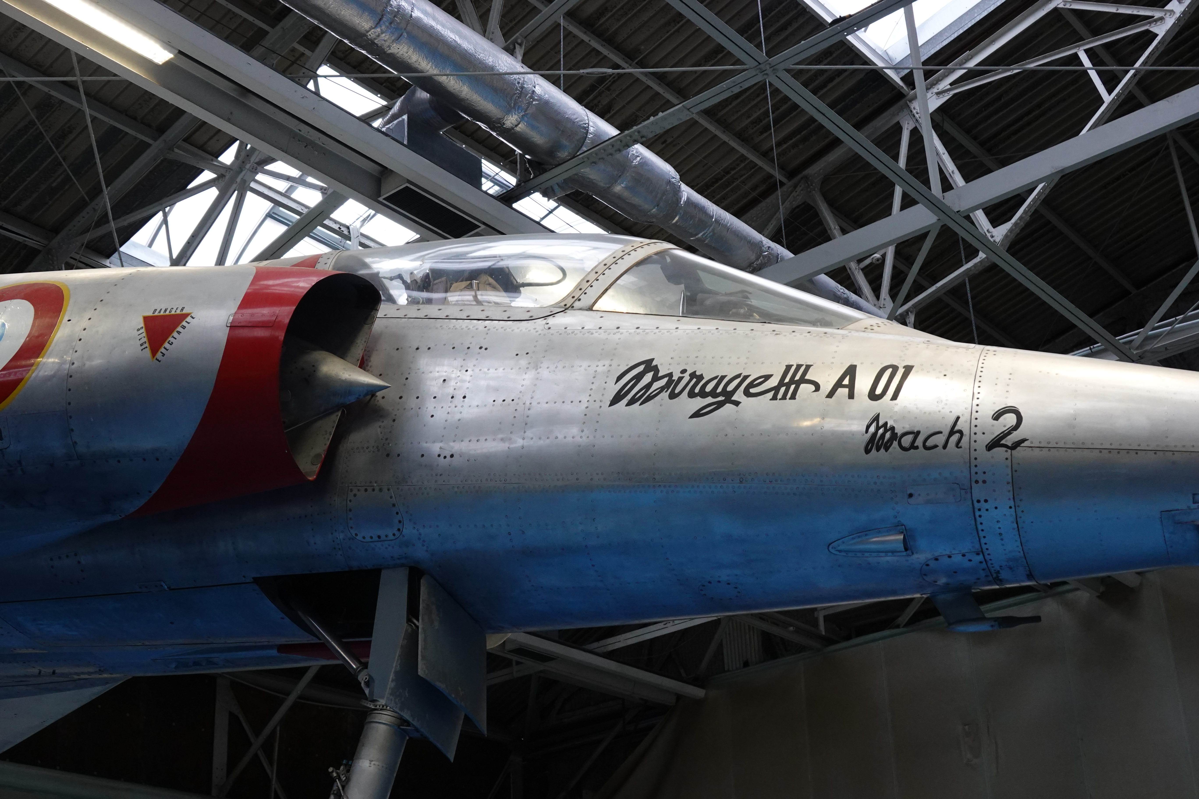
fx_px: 1599
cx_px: 600
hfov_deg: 41.1
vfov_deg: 28.1
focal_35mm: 48
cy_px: 400
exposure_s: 1/40
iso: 800
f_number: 4.5
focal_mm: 18.24
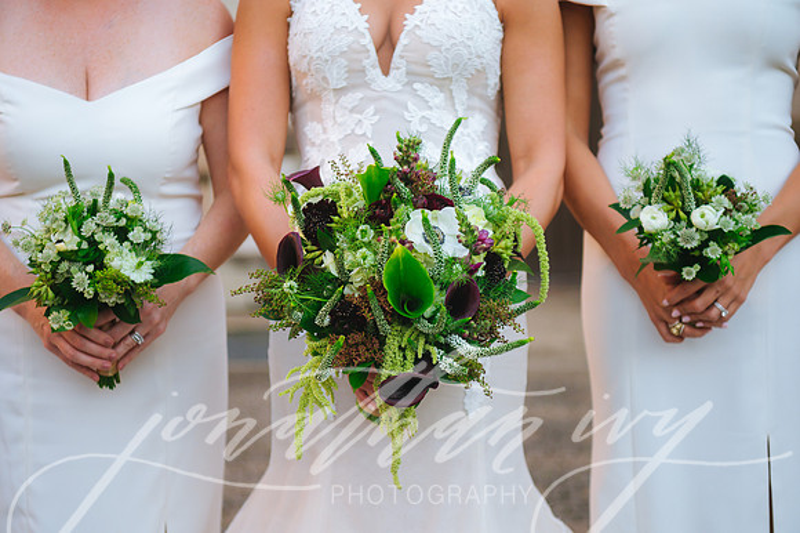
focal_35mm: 70
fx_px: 1555
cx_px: 400
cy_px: 266
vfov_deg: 19.4
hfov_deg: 28.9
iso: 500
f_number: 3.2
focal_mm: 70
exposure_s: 1/250
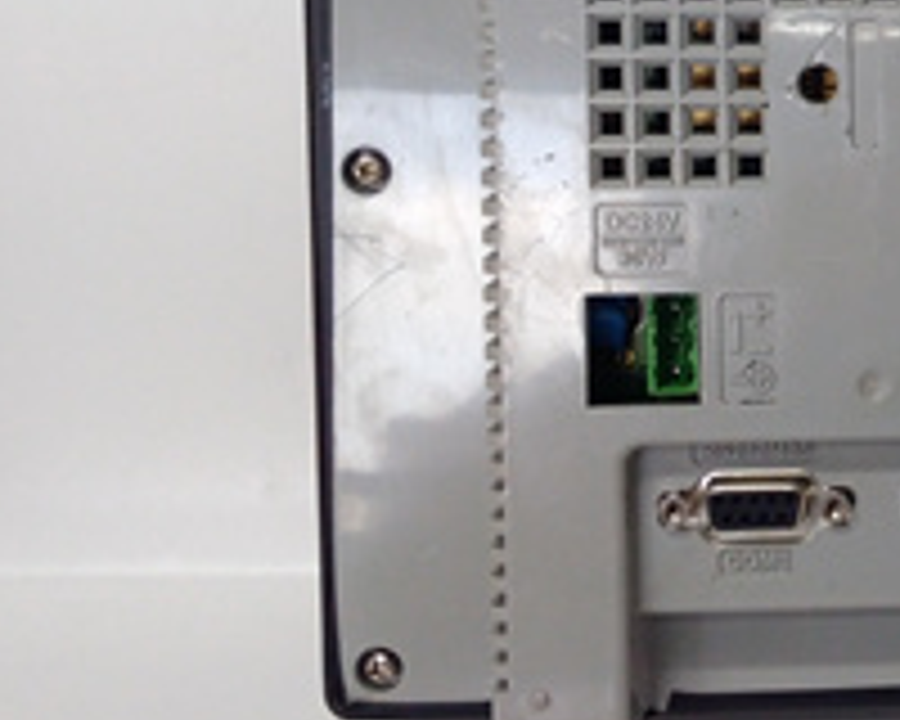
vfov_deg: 19.1
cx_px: 1184
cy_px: 104
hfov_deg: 21.7
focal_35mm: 79
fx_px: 2104
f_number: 2
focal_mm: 3.79
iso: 157
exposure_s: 1/33
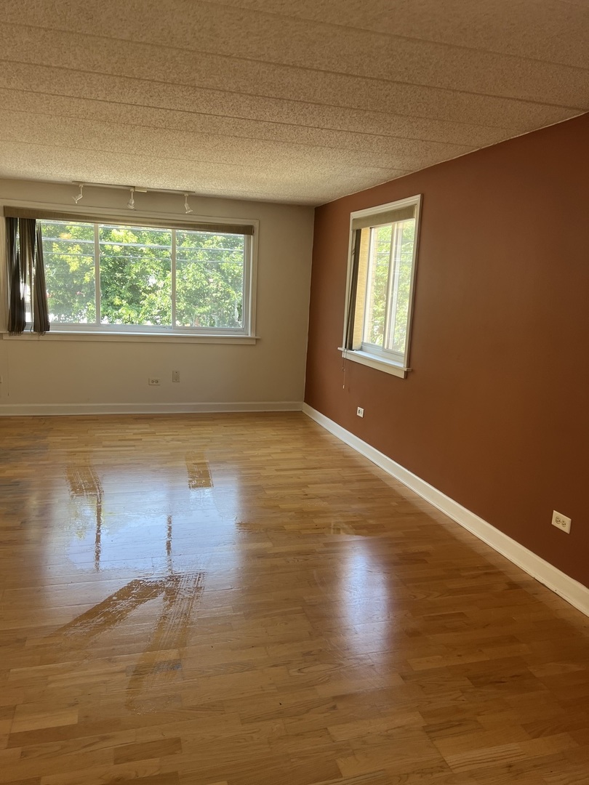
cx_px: 294
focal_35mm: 26
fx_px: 590
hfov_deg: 53.1
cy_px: 392
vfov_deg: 67.3
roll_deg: -2.9
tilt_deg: -8.9
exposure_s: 1/121
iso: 64
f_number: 1.5
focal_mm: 5.7
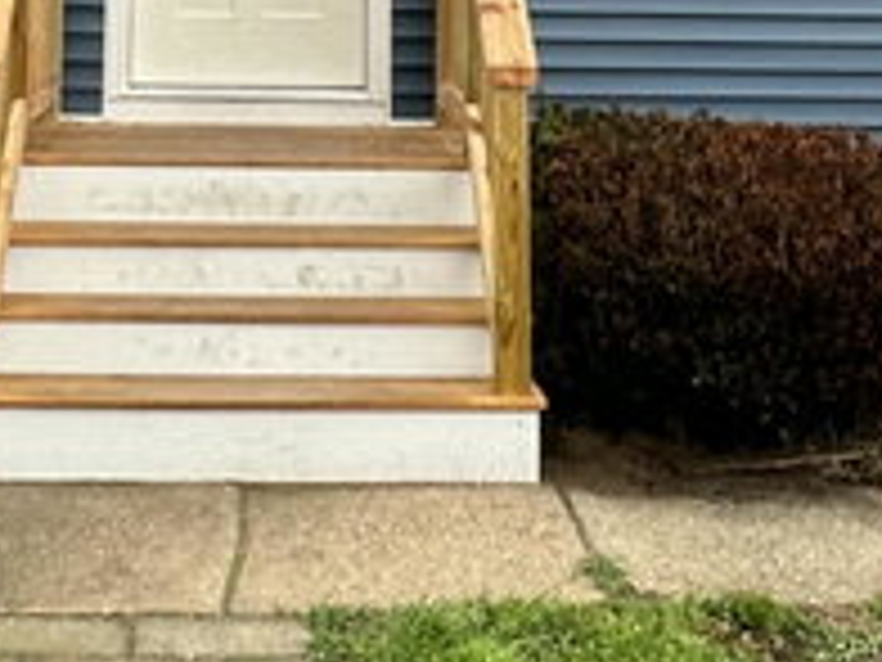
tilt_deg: +7.0
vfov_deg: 18.3
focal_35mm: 73
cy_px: -275
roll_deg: -0.6
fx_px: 1860
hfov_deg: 26.5
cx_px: 297
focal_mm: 2.22
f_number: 2.2
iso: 80
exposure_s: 1/99
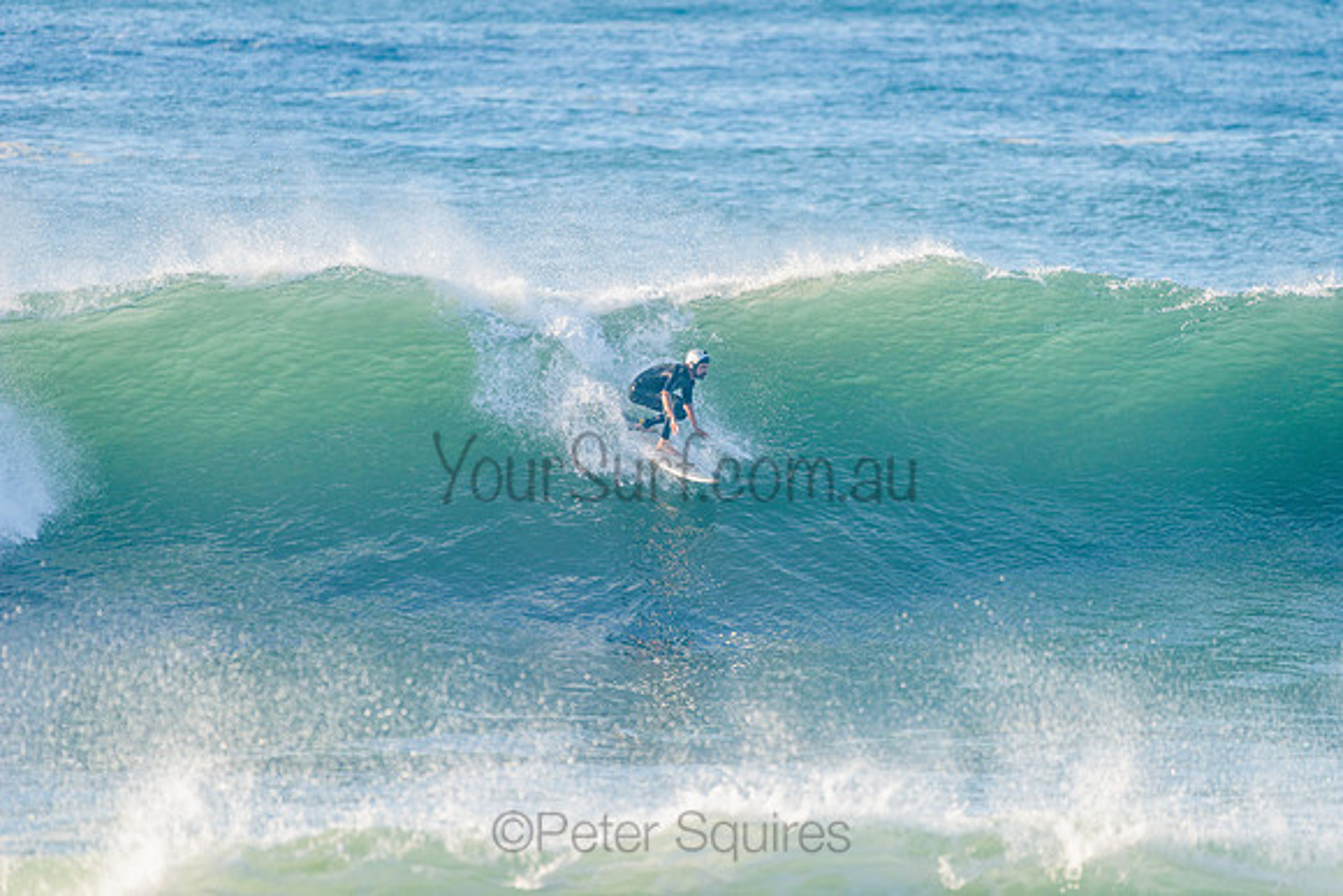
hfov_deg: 4.1
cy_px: 448
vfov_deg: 2.8
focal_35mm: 500
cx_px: 672
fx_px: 18656
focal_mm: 500
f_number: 5.6
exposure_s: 1/1600
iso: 400
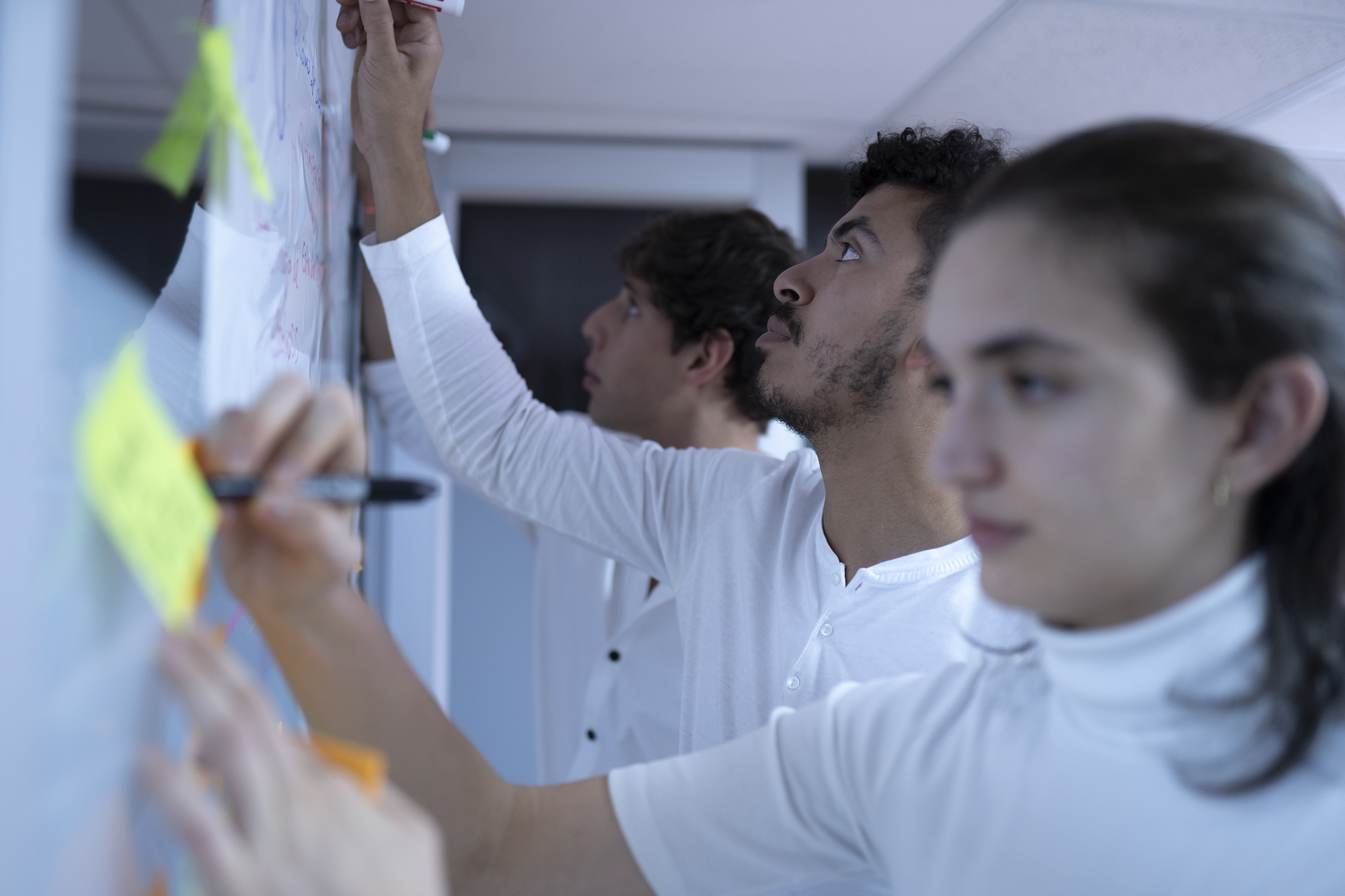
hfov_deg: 54.4
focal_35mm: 35
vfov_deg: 37.9
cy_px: 448
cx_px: 672
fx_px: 1308
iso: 400
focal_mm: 35
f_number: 1.6
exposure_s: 1/125
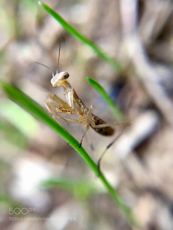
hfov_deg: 48.2
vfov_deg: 61.7
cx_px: 86
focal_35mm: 29
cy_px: 115
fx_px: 193
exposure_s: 1/33
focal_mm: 4.15
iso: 32
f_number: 2.2
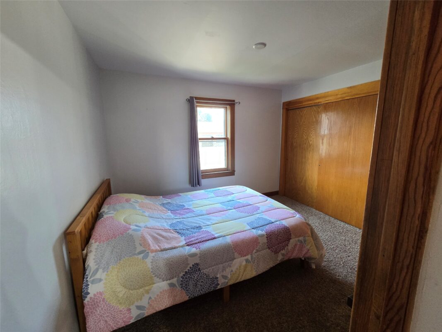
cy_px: 166
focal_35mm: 13
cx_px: 221
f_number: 2.2
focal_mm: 2.2
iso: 250
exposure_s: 1/60
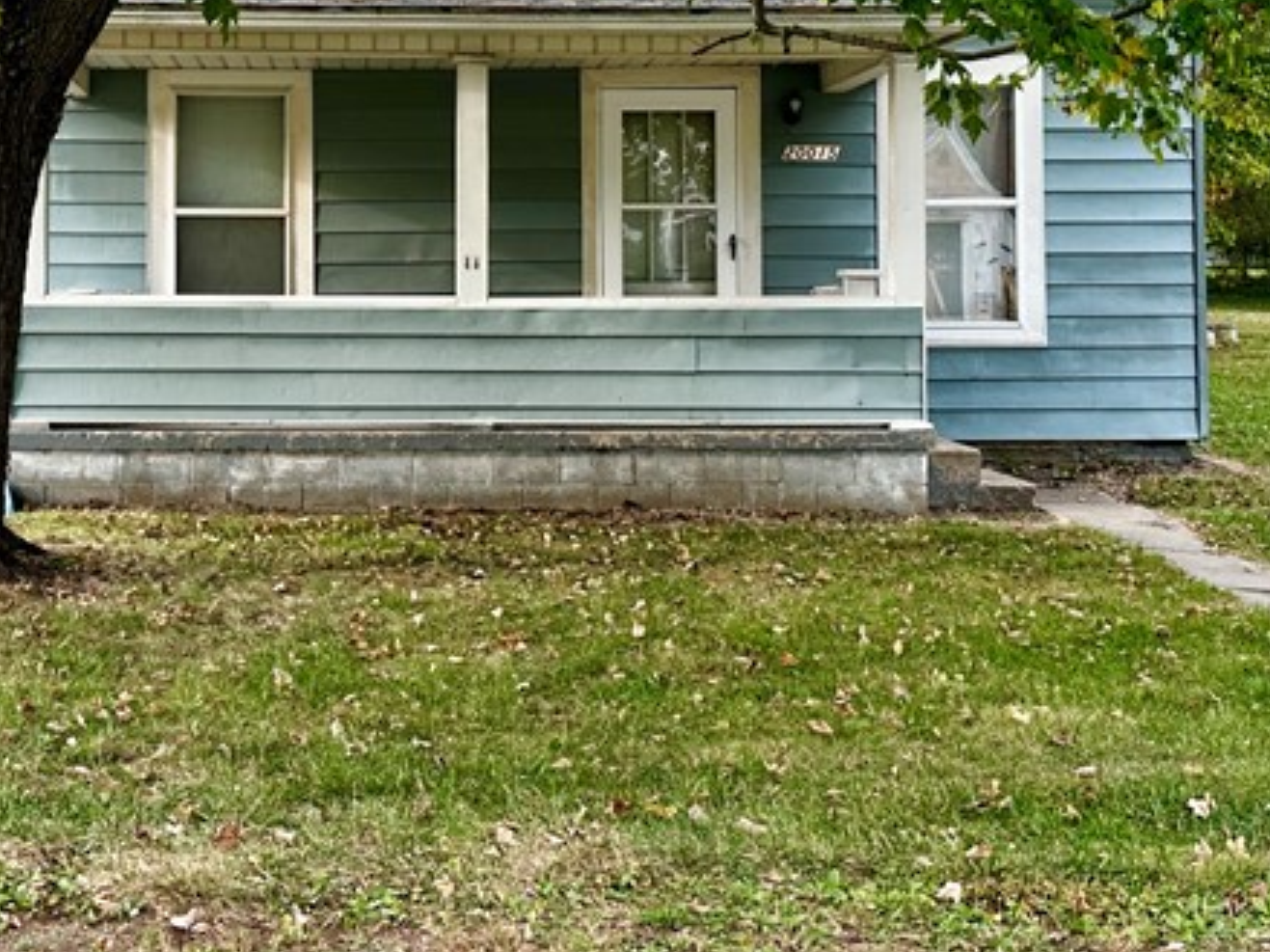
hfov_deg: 34.0
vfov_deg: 25.8
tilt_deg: +1.4
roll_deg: -0.4
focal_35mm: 56
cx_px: 411
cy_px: 234
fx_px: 2054
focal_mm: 6.86
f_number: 1.78
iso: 64
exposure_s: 1/177
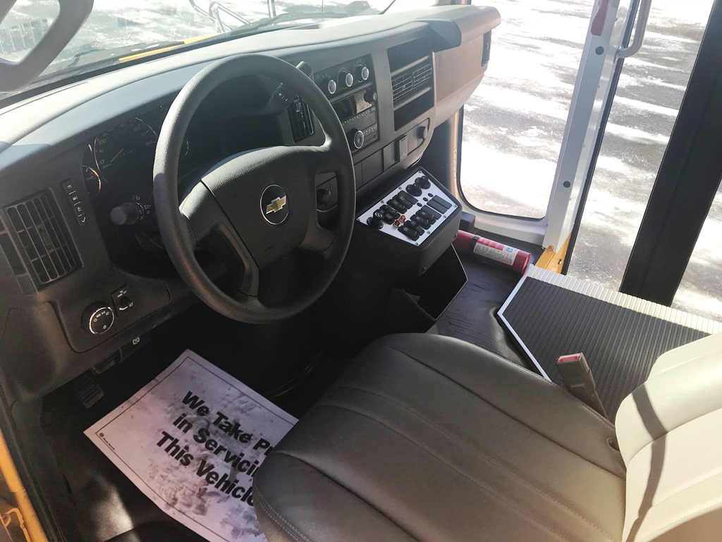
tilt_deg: -34.5
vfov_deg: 49.7
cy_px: 271
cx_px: 361
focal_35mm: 28
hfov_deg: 63.4
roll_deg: -3.0
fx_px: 584
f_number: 1.8
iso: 20
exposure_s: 1/392
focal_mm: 3.99
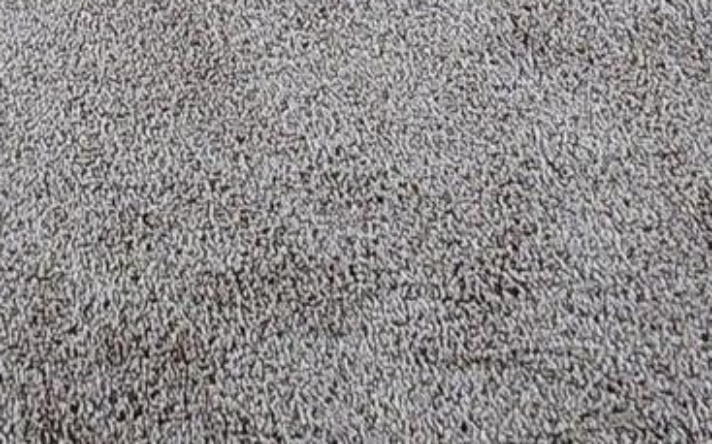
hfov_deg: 23.2
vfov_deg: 11.0
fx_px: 1493
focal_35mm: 77
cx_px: -262
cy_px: -890
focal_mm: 2.2
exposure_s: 1/30
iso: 320
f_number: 2.2
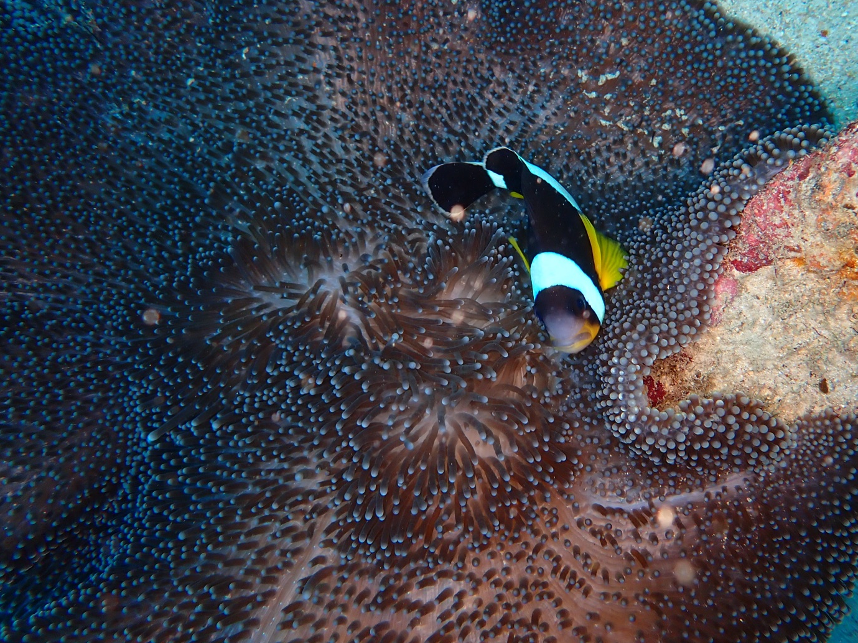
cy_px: 282
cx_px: 484
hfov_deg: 61.4
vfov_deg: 48.1
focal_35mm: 29
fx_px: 719
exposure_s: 1/125
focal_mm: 4.5
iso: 160
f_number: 2.8
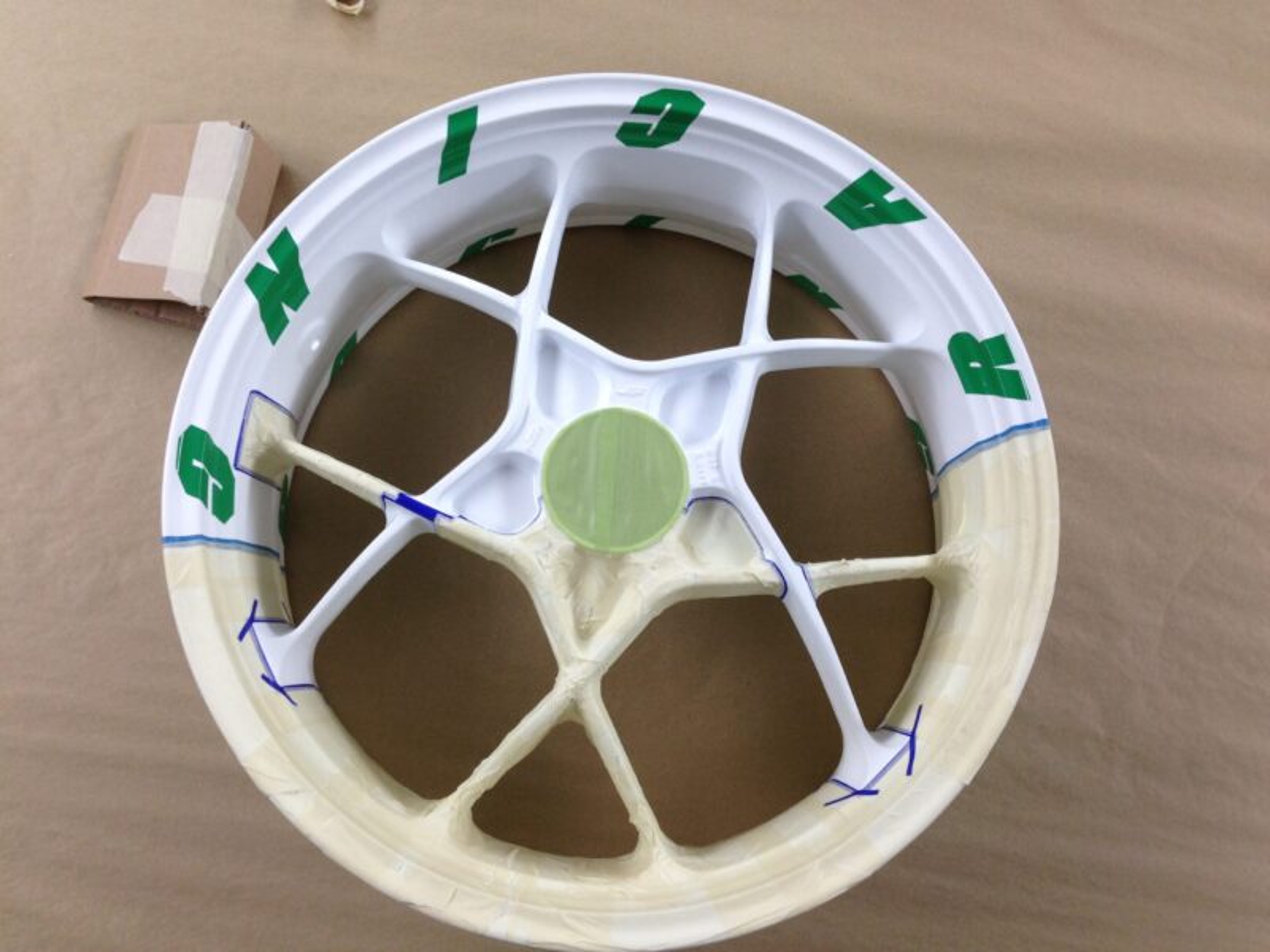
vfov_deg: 42.9
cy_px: 476
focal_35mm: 33
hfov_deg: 55.4
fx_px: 1211
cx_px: 635
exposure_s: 1/60
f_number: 2.4
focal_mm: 4.13
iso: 64
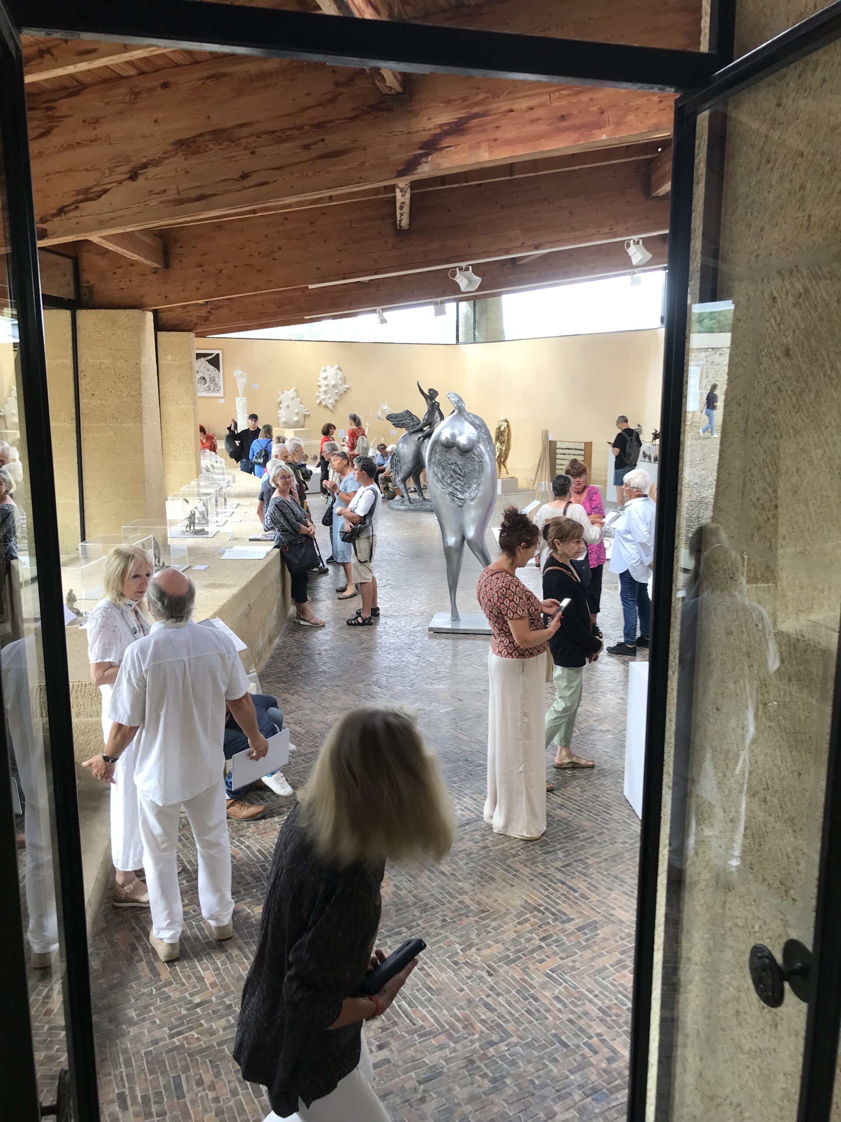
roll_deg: +0.0
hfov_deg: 49.7
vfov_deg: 63.4
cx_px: 420
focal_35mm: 28
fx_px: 907
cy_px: 561
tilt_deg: -10.0
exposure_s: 1/50
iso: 25
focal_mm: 3.99
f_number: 1.8
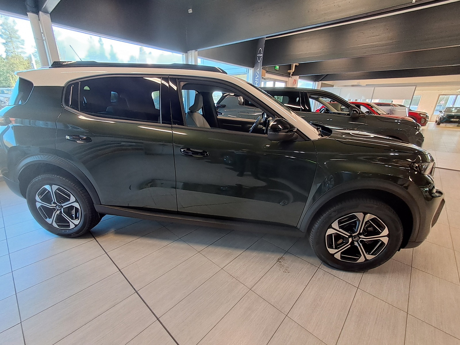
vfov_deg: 78.1
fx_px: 213
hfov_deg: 94.5
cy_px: 172
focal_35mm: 16
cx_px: 230
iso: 100
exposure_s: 1/50
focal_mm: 1.64
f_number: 2.2
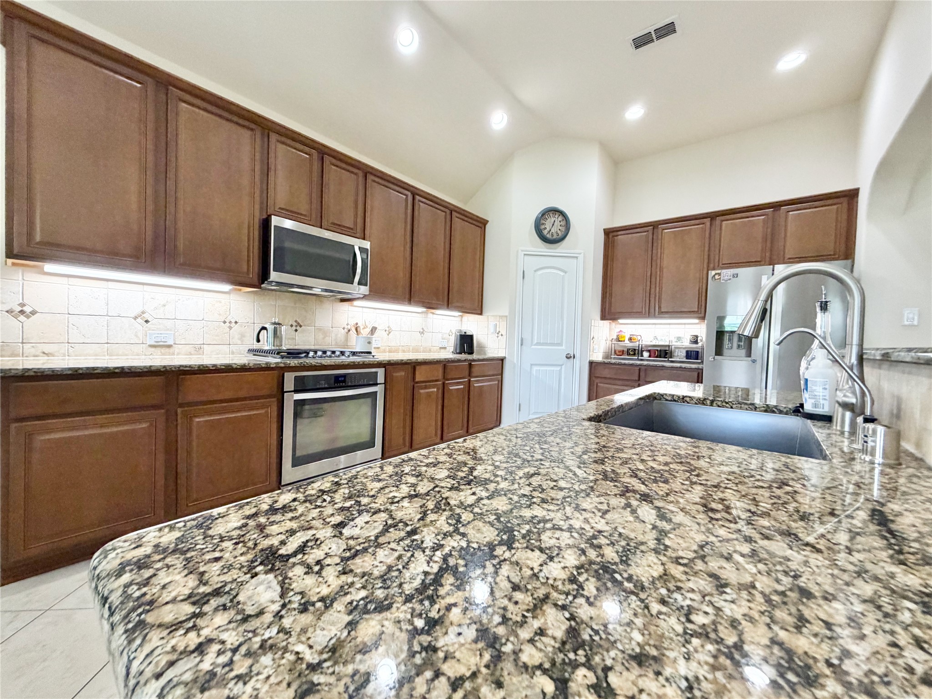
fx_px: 377
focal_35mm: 14
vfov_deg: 85.7
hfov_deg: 102.1
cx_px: 466
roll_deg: -1.3
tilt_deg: -2.3
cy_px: 350
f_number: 2.2
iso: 320
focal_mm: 2.22
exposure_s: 1/120
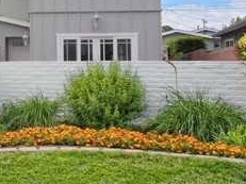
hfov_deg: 34.5
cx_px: -4
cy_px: 22
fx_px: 355
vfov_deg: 28.1
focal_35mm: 50
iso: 250
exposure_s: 1/160
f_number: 14
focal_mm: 9
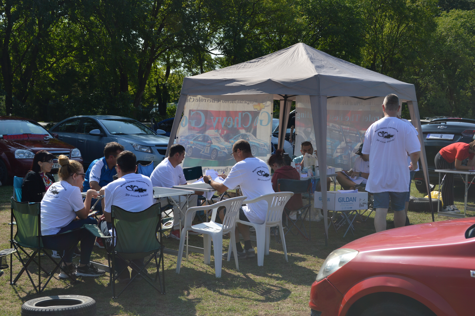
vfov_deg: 26.4
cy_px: 158
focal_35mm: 51
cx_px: 238
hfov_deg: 38.9
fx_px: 672
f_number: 9
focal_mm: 34
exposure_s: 1/320
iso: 100
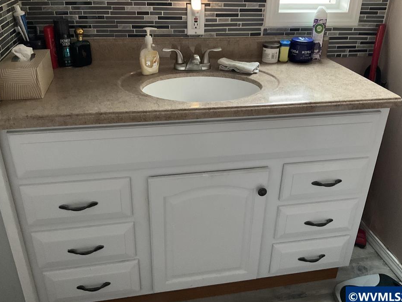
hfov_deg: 56.8
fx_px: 372
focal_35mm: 32
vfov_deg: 44.1
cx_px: 211
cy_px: 141
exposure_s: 1/30
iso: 320
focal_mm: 3
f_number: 1.8
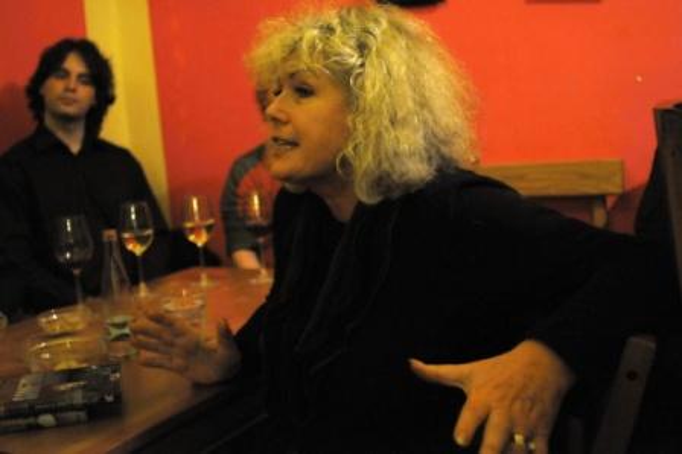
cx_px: 341
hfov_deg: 46.4
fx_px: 795
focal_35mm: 42
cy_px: 227
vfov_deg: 31.8
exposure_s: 1/40
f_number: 2.8
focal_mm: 28
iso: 2500
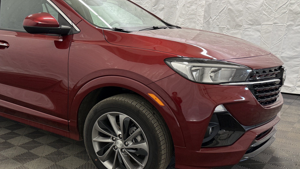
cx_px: 102
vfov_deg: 32.7
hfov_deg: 54.2
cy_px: 107
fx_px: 286
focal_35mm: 36
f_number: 1.78
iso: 160
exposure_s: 1/120
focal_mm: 6.76
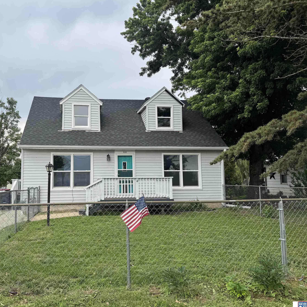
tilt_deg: +6.4
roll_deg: +0.2
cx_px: 114
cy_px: 152
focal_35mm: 29
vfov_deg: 55.6
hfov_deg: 55.0
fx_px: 291
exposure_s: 1/1425
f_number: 1.78
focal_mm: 6.76
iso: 80
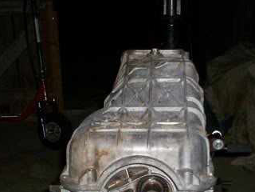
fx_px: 663
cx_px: 135
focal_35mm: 90
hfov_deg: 21.8
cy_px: 162
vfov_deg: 16.3
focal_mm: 6
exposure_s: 1/60
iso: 140
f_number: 4.5
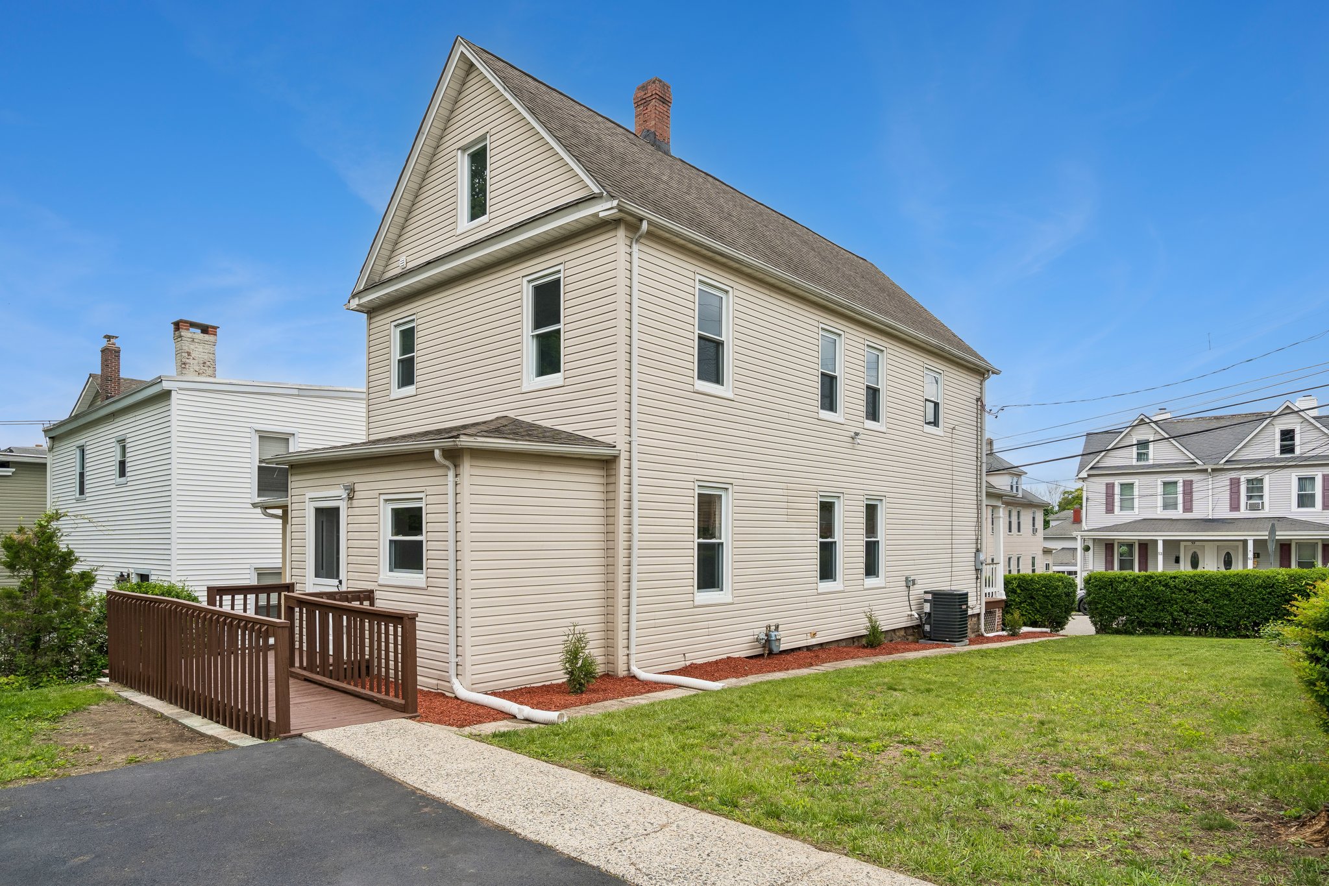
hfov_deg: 84.0
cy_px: 443
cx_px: 664
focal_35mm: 20
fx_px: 738
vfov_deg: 61.9
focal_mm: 20
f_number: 8
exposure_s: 1/400
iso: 250
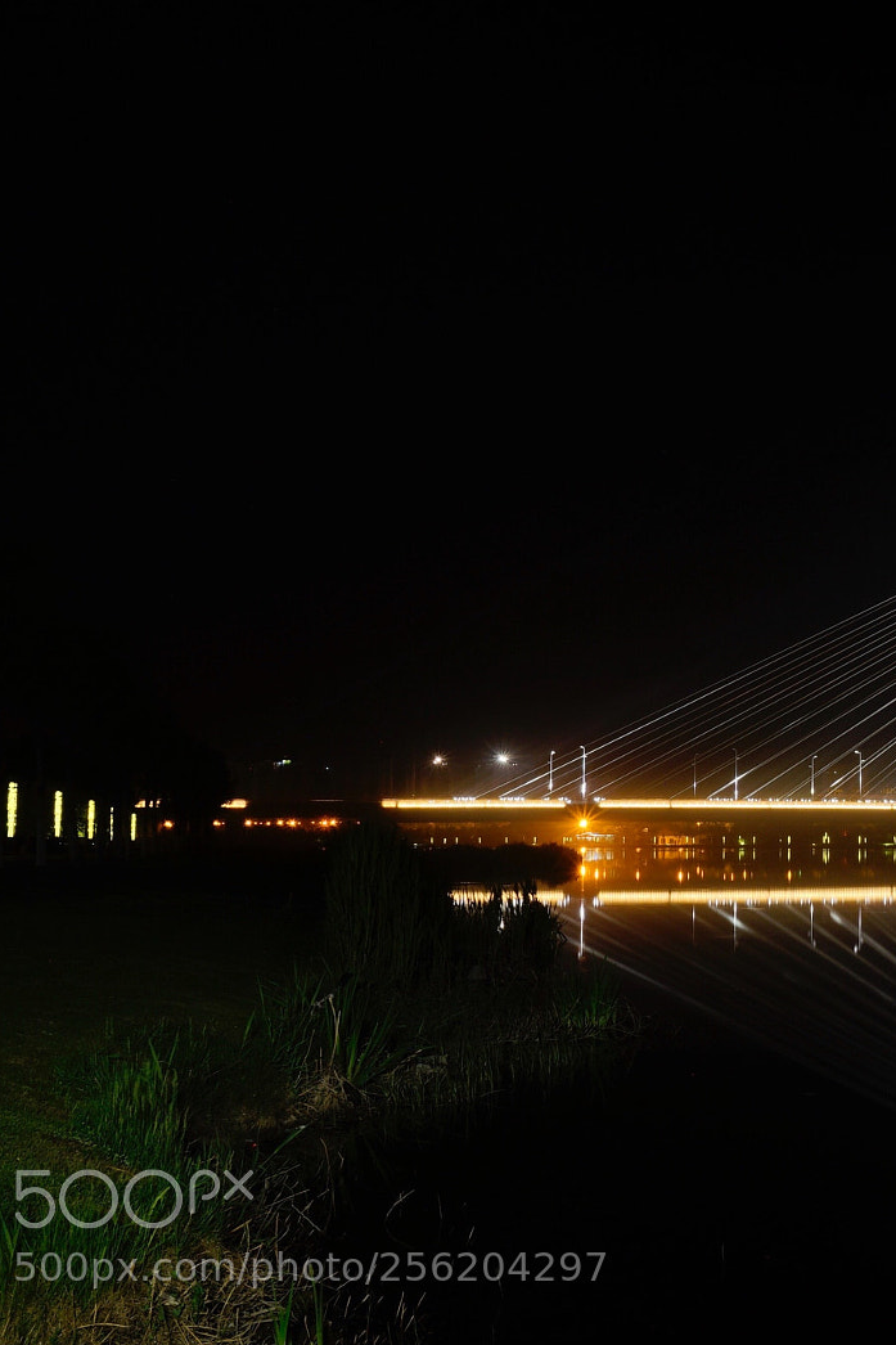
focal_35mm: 52
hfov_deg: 24.4
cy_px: 683
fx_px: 1942
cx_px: 963
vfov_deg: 38.2
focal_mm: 34
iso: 50
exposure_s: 25
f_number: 22
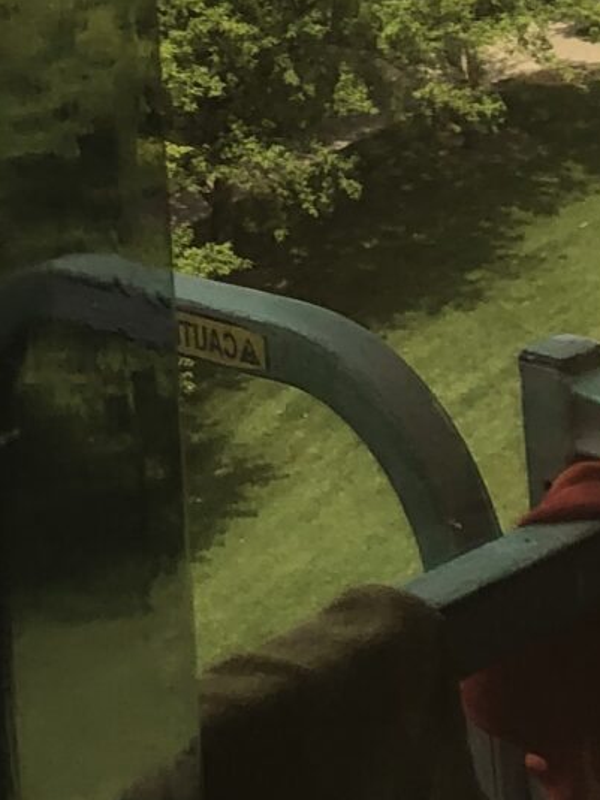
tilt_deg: +0.9
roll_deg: +1.4
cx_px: 597
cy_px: -815
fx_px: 3098
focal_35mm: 134
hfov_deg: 11.0
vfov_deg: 12.8
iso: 20
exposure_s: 1/121
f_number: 1.8
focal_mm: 3.99
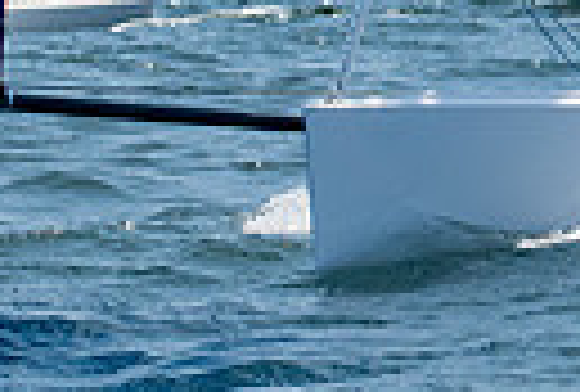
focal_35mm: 575
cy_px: -360
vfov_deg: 2.4
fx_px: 9296
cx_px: 1155
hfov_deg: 3.5
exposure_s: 1/1250
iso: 400
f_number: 8
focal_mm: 70
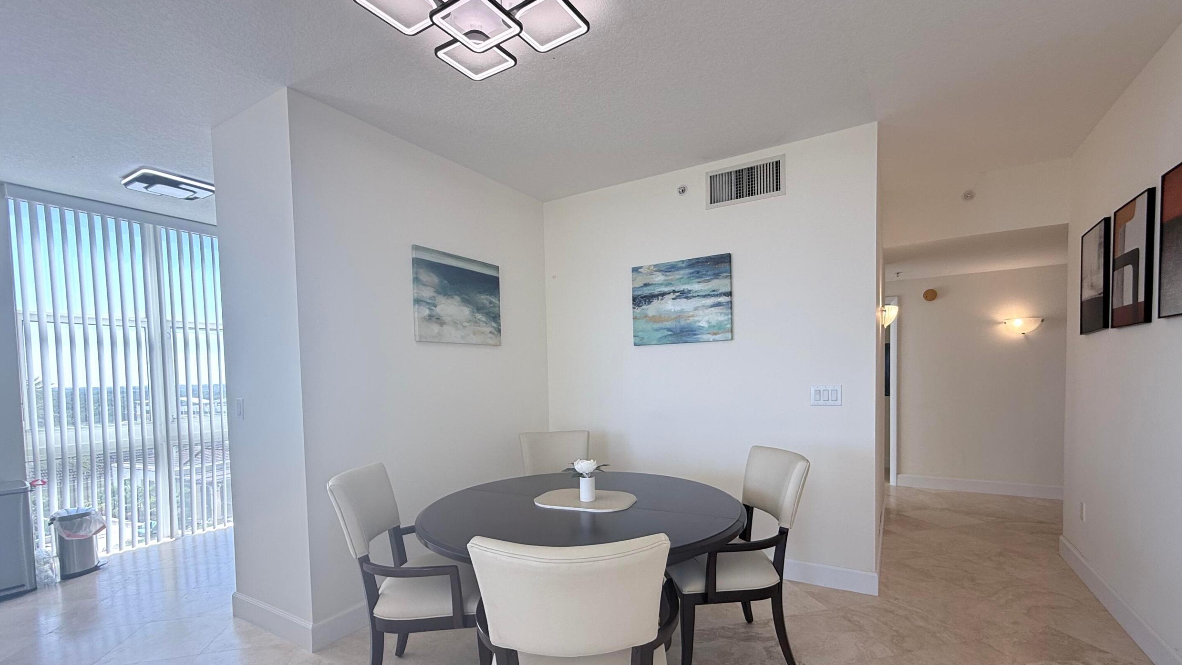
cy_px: 395
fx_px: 501
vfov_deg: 66.5
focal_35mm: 16
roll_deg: +0.5
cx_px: 603
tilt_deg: -1.8
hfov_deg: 99.4
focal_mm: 2.22
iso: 40
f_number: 2.2
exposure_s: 1/104
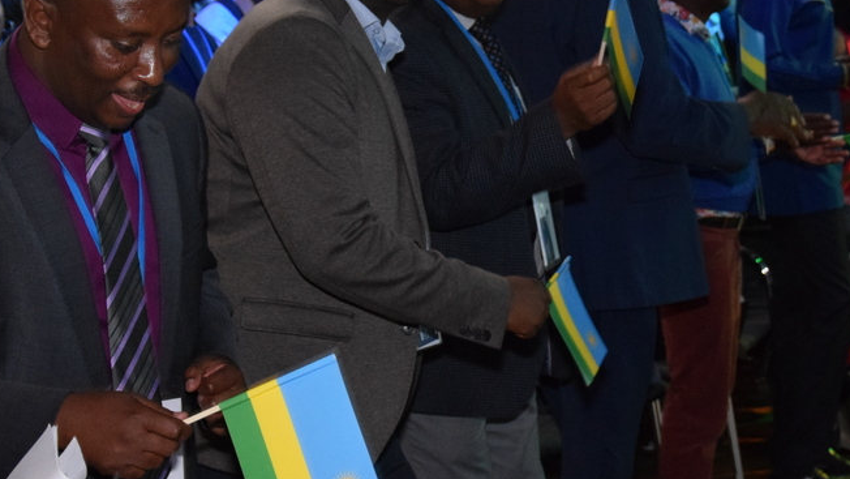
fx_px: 1894
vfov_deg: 14.4
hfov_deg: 25.2
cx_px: 523
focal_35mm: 84
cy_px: 198
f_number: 4.2
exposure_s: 1/60
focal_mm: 34
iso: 3200
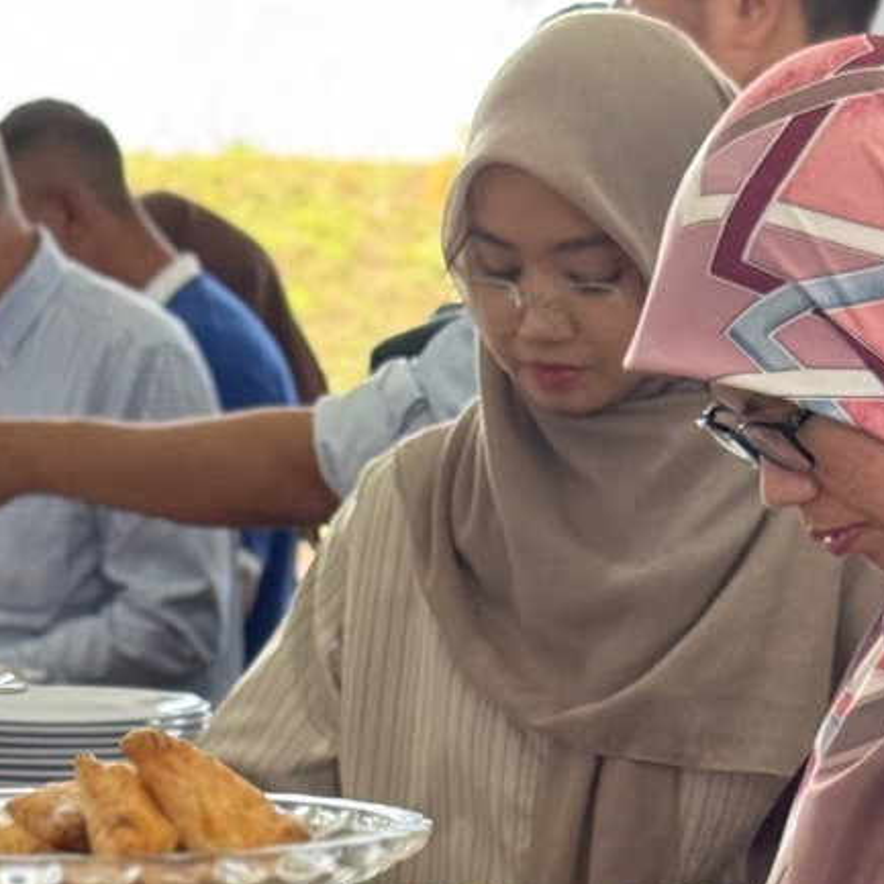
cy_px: 1415
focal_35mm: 147
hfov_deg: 11.9
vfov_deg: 11.3
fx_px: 4247
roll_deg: -0.8
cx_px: 542
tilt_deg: -14.9
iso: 50
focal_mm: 6.76
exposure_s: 1/148
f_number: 1.78
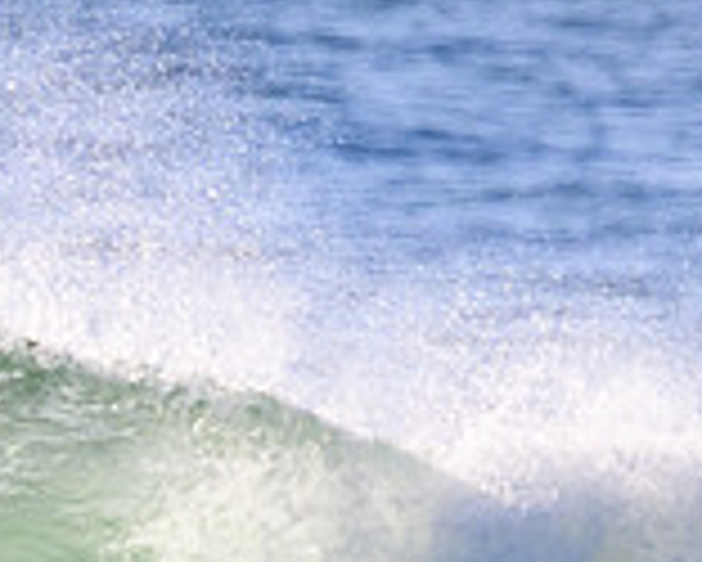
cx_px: -162
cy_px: 847
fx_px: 58003
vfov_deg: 0.6
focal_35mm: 2790
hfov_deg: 0.7
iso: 1600
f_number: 11
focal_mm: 800
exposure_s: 1/2000
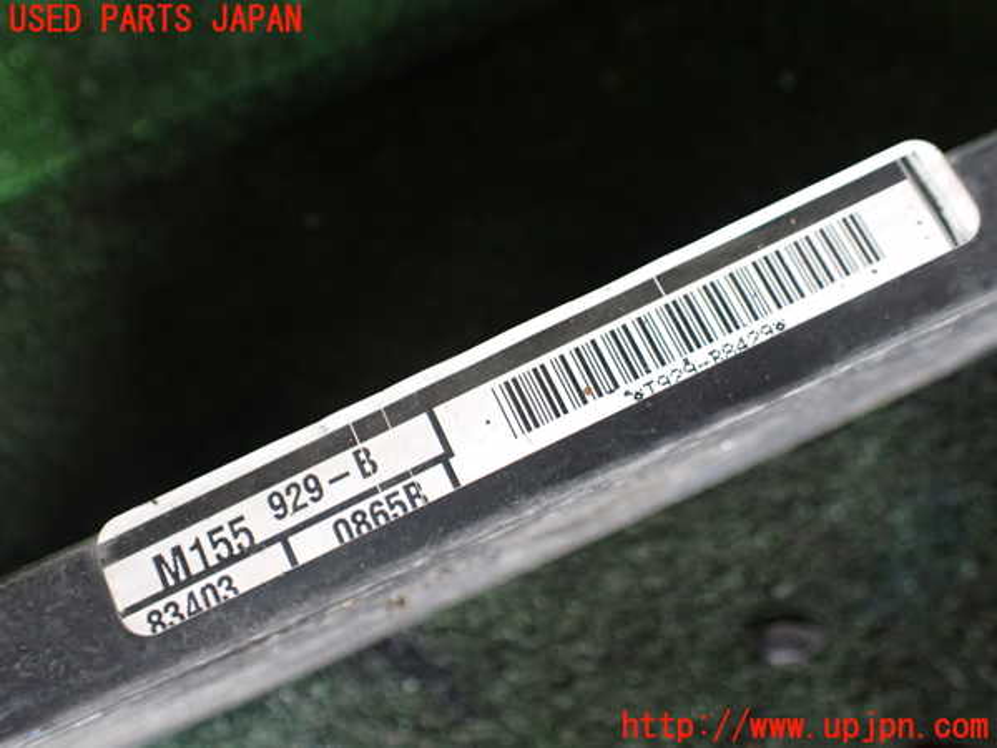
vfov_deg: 46.8
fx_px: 864
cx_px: 498
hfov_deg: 60.0
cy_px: 374
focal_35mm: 30
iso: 800
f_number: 2.3
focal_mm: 5.4
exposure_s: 1/125
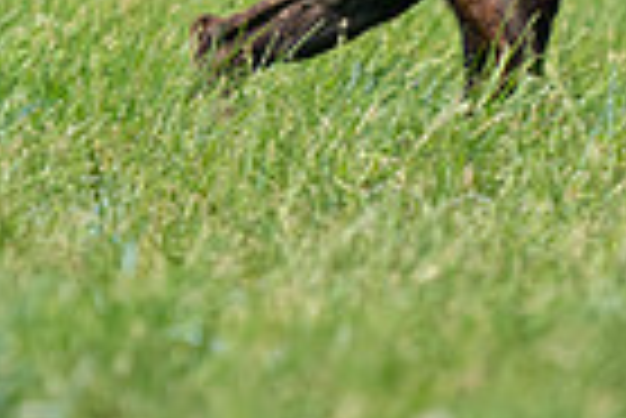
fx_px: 28199
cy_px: -182
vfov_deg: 0.9
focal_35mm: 1620
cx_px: 608
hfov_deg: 1.3
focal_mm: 388
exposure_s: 1/4000
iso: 1250
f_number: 6.3
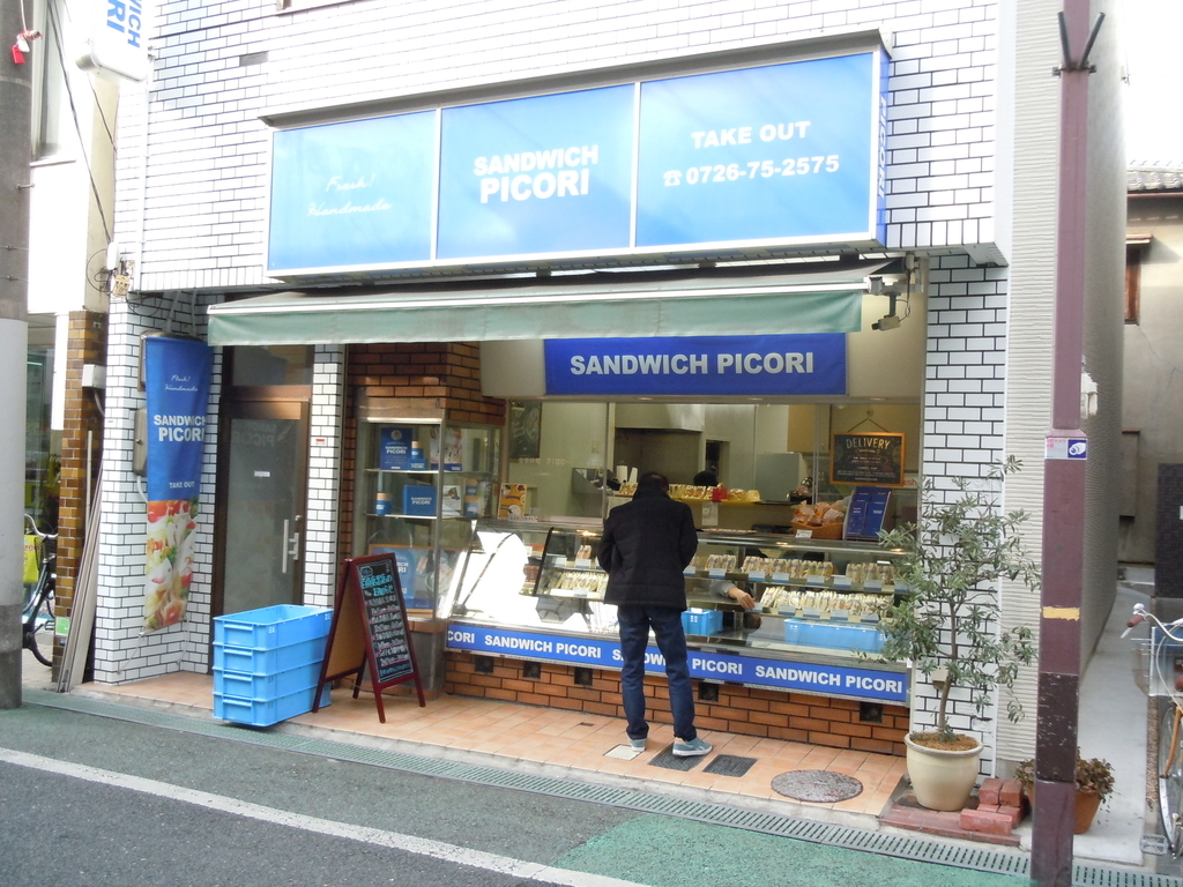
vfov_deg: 42.9
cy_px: 444
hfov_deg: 55.4
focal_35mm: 33
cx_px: 592
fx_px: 1128
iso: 320
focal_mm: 5.9
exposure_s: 1/125
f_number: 4
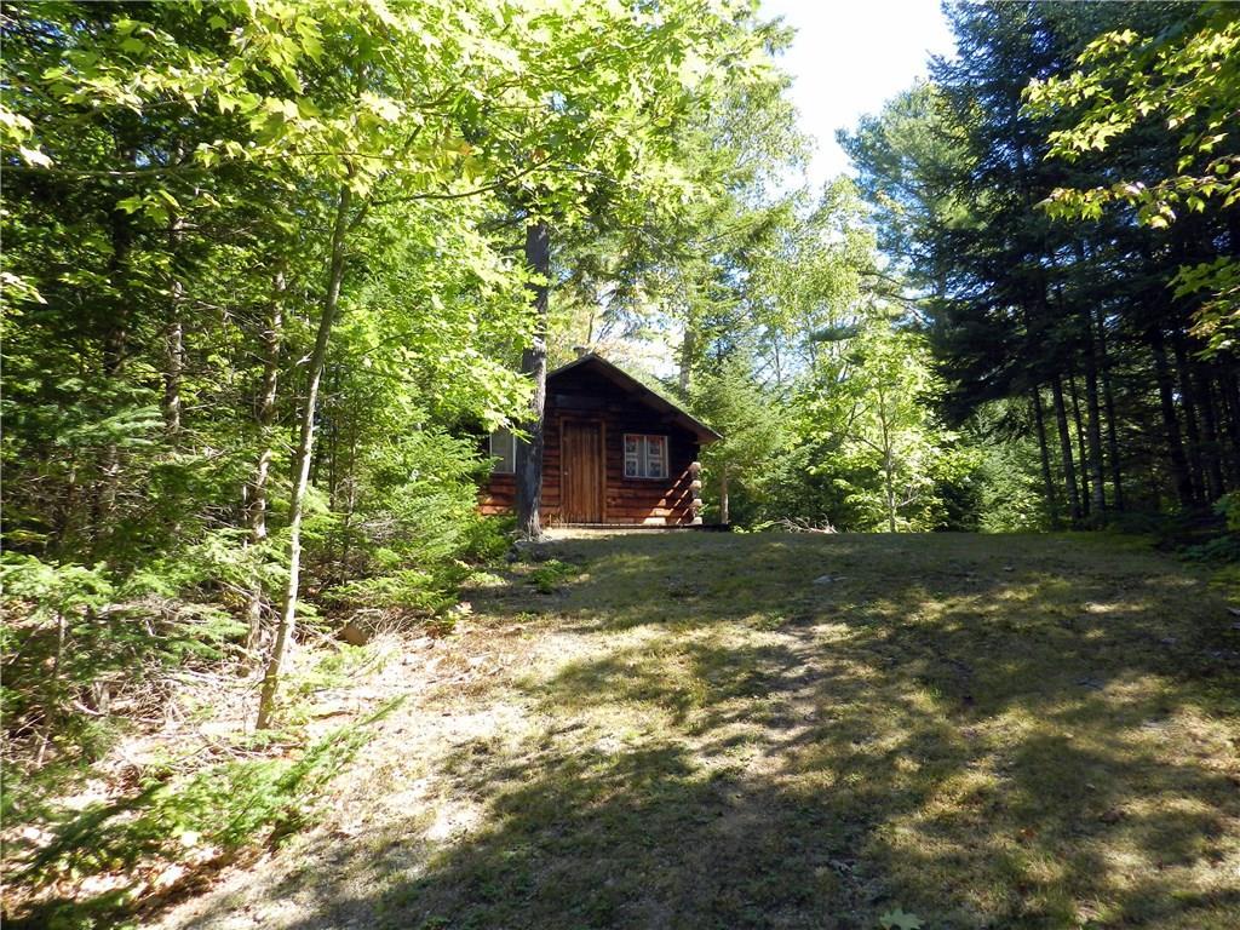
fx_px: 824
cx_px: 620
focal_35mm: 23
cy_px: 465
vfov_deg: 58.9
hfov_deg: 73.9
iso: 160
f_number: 3.4
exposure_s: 1/200
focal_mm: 4
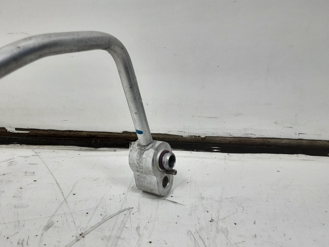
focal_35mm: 27
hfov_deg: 65.3
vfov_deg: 51.4
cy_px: 124
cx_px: 164
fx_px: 257
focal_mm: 2.91
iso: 40
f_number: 1.9
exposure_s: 1/50
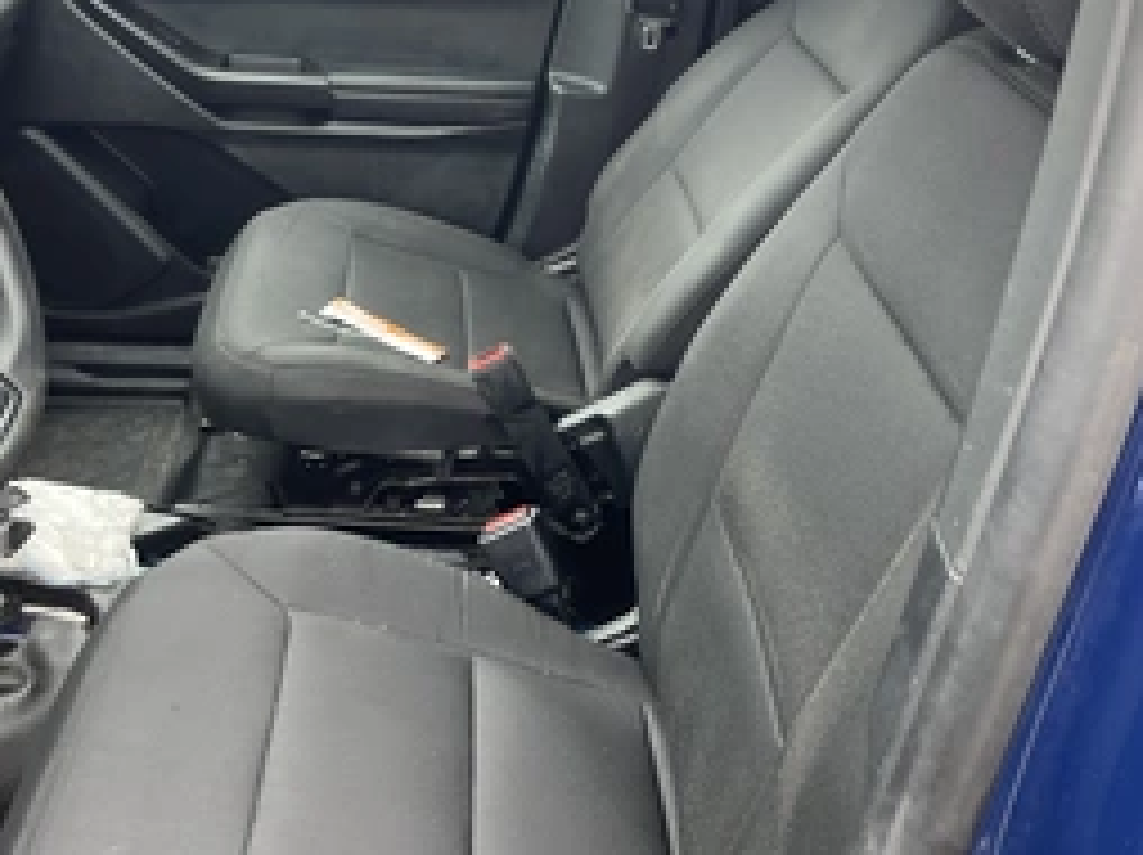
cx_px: 540
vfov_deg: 34.5
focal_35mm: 41
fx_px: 1353
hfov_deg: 45.8
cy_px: 234
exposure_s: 1/122
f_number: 1.6
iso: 64
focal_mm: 5.1
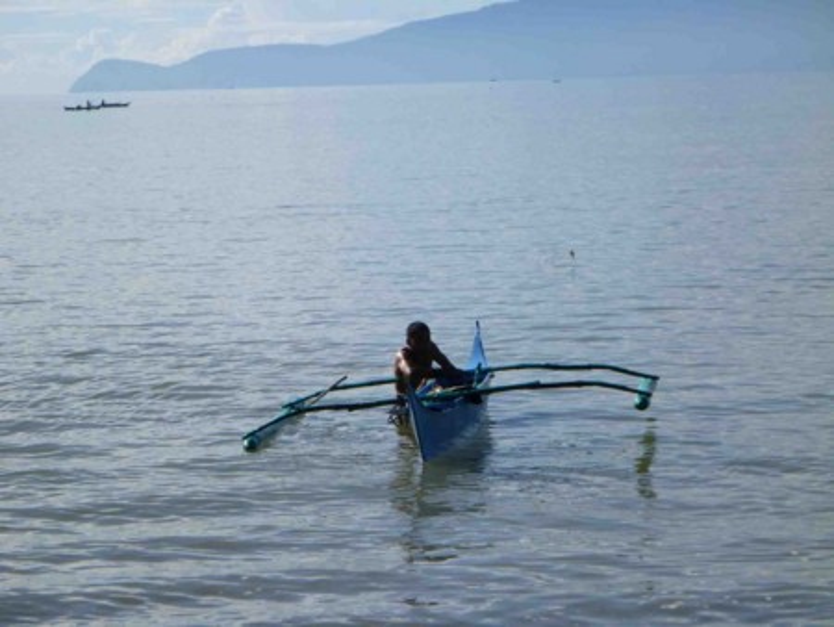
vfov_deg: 11.6
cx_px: 417
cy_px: 314
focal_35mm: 128
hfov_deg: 15.4
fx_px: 3086
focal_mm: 22.8
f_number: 5.9
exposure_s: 1/400
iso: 100
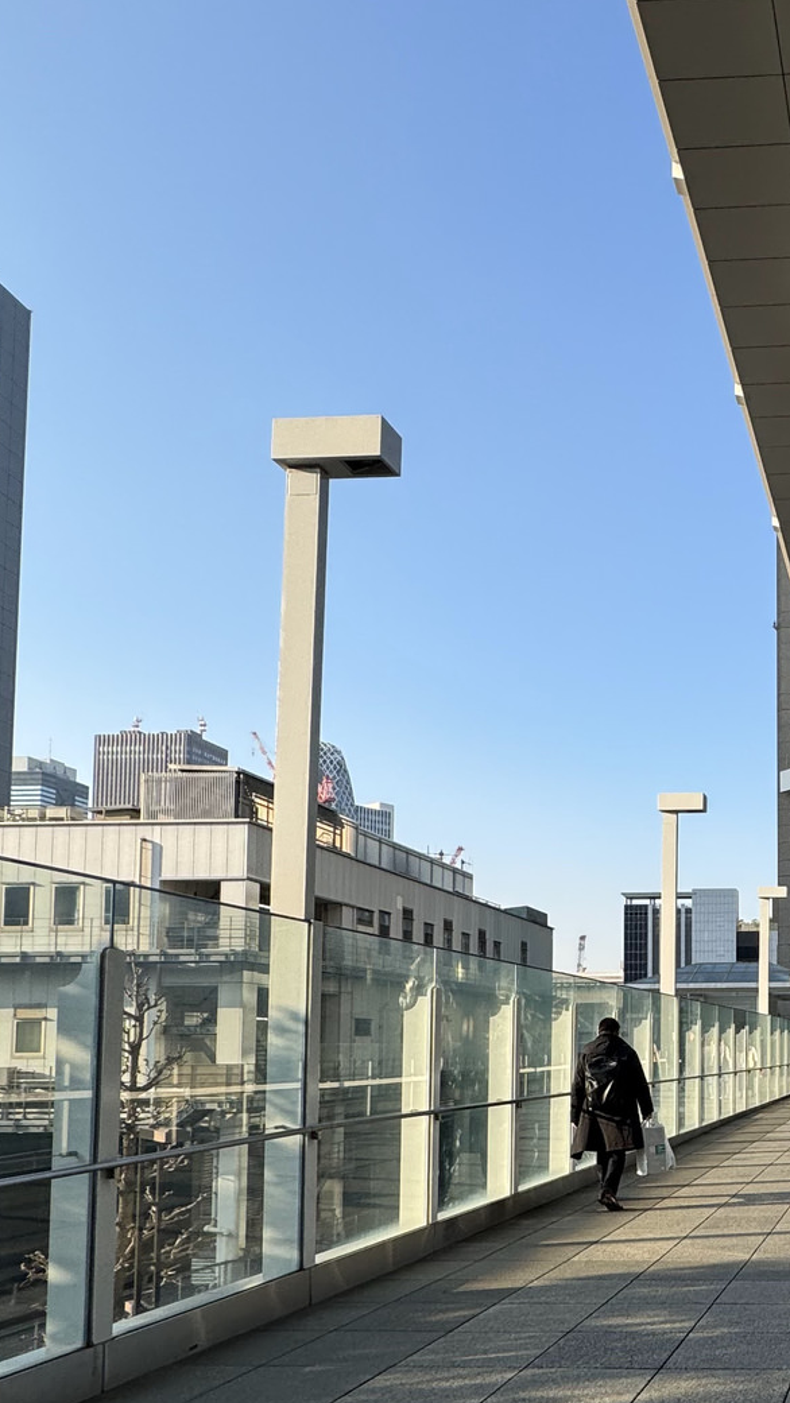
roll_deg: +1.3
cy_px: 978
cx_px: 864
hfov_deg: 33.9
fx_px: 1117
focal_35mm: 30
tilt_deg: +5.5
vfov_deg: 62.1
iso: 40
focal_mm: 2.22
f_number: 2.2
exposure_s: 1/669
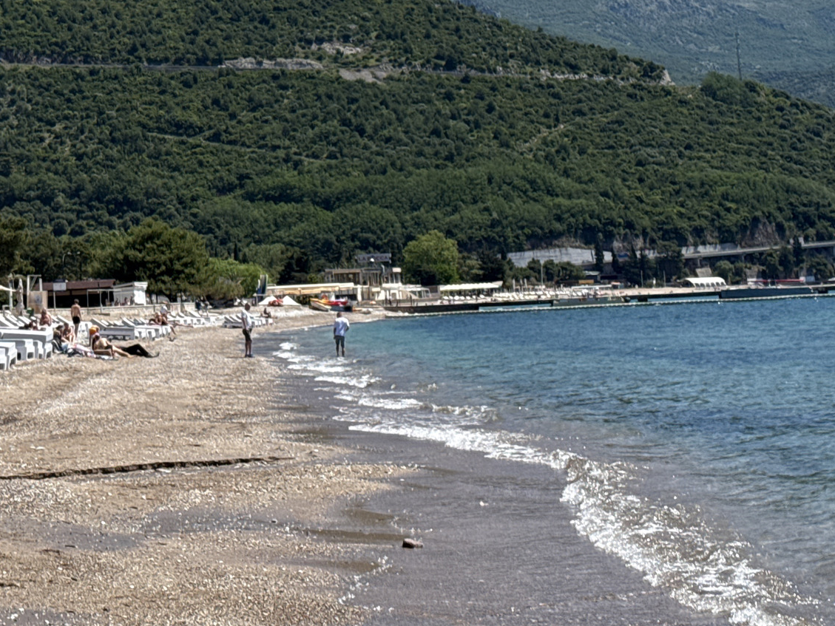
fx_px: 2051
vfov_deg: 17.2
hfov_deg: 22.7
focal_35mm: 85
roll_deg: +2.3
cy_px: 95
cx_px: 169
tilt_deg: +6.1
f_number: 1.78
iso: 100
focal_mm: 6.76
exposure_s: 1/7143
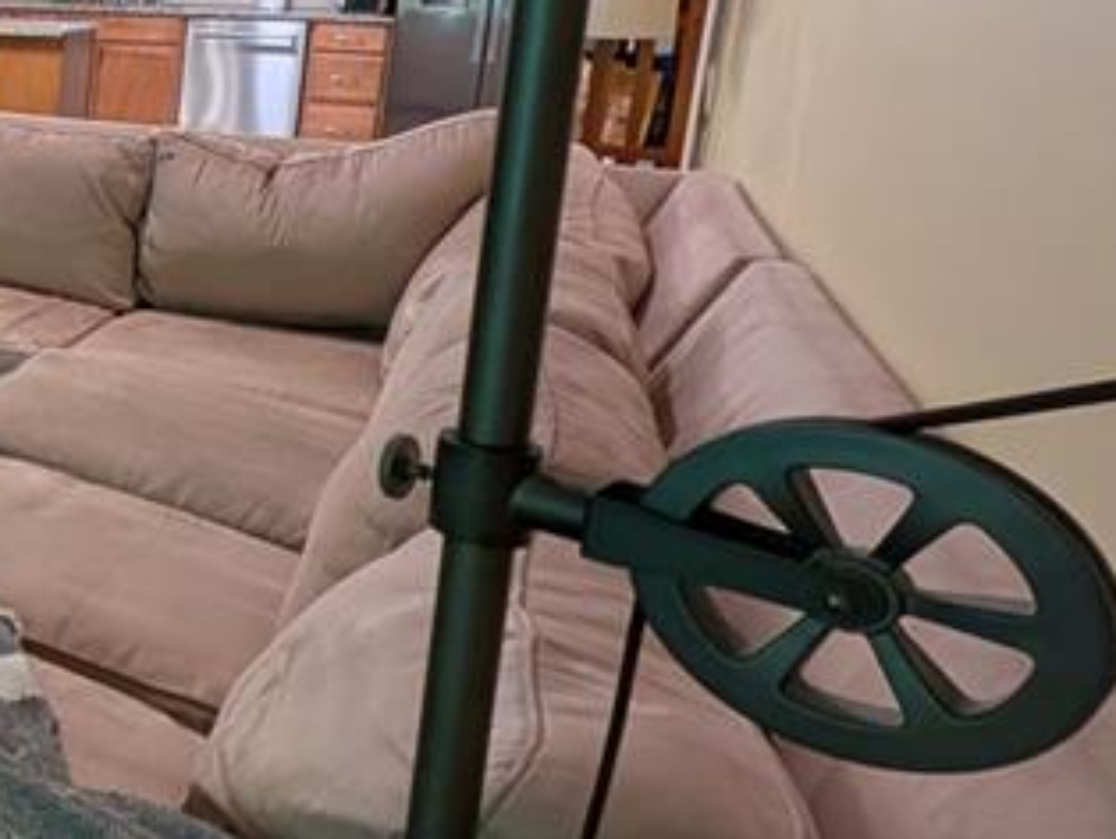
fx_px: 1258
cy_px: 160
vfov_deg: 35.6
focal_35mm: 39
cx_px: -618
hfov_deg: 27.9
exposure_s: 1/24
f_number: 1.7
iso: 156
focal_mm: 2.02
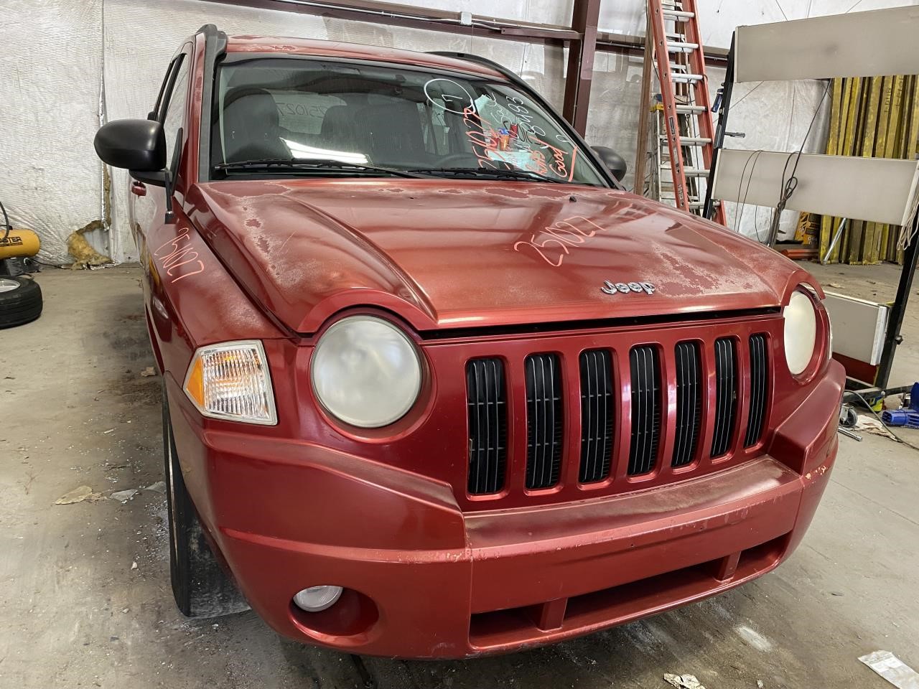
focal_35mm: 26
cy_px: 344
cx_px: 460
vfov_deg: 53.1
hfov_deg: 67.3
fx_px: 690
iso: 160
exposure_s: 1/60
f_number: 1.8
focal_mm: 4.25
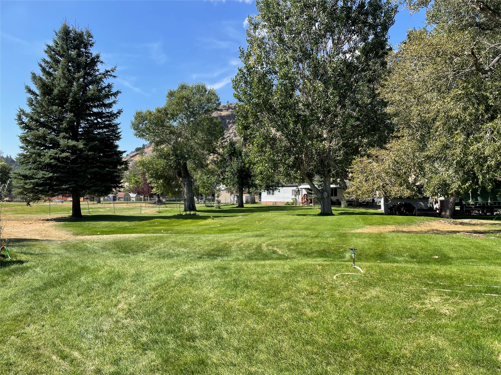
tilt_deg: +2.8
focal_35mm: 26
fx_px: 376
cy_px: 188
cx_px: 250
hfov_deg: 67.3
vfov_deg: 53.1
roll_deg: -0.2
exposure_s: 1/1221
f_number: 1.6
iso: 32
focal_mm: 4.2
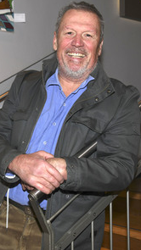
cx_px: 31
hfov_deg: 18.7
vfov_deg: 32.8
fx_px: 425
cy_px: 125
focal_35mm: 64
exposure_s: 1/80
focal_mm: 40
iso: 500
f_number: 6.3
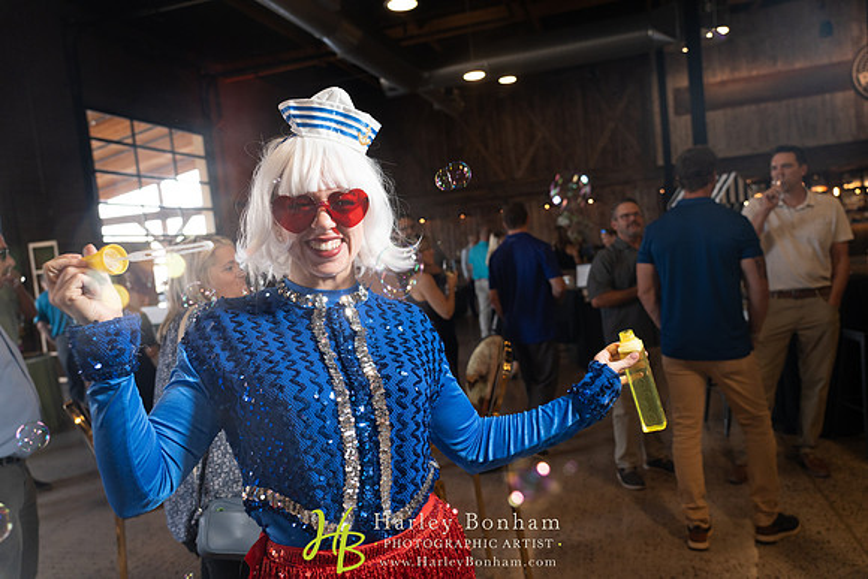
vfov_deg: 49.6
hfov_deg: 69.4
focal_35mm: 26
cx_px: 434
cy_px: 290
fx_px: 627
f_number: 4
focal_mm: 26
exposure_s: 1/125
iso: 1250
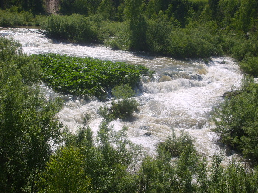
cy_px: 96
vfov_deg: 24.0
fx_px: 455
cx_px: 129
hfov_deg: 31.7
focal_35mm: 61
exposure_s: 1/1000
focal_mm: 10.3
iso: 50
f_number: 3.6
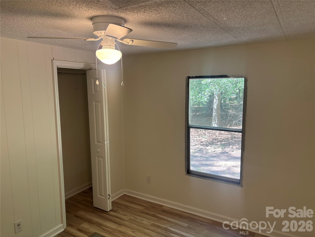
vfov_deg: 53.1
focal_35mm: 26
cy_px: 118
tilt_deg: -6.9
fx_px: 237
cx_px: 158
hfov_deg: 67.3
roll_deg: +0.9
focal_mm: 5.96
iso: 80
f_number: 1.6
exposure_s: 1/60
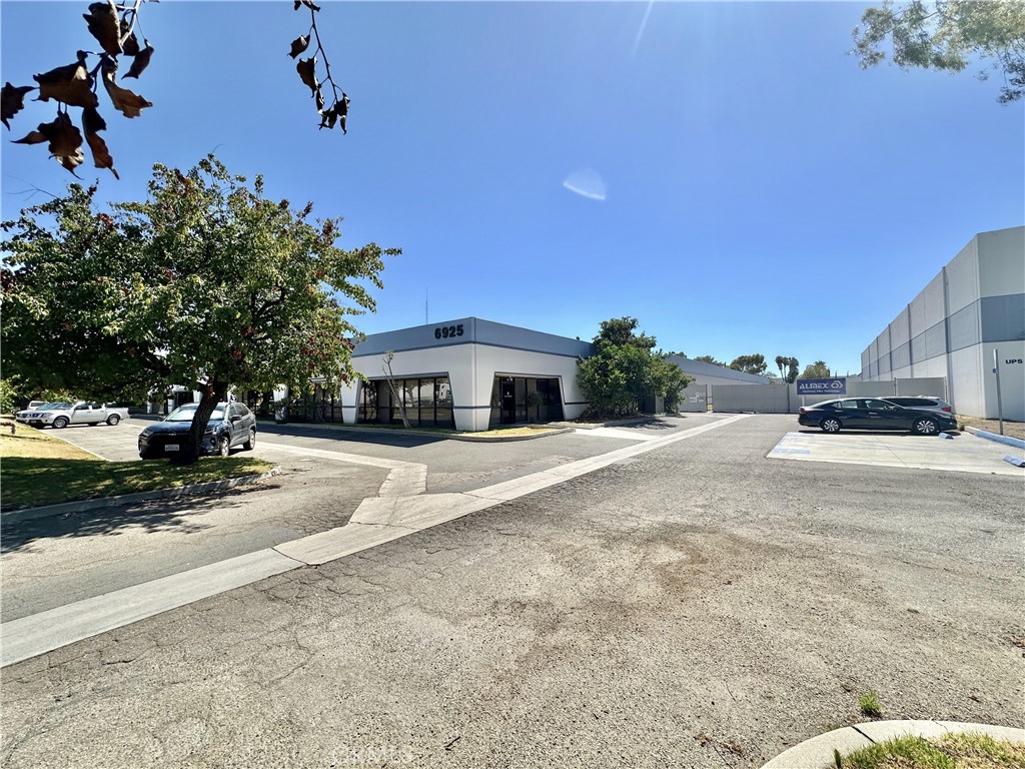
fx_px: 415
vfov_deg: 85.7
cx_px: 512
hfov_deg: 102.1
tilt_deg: +0.9
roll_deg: +0.4
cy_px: 384
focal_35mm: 14
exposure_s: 1/2618
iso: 50
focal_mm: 2.22
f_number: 2.2
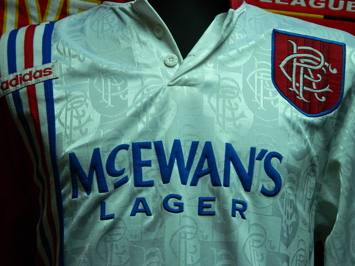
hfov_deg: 23.3
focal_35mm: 84
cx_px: 178
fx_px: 861
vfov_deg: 17.6
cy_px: 133
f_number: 4.2
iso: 400
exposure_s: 1/125
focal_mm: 15.1
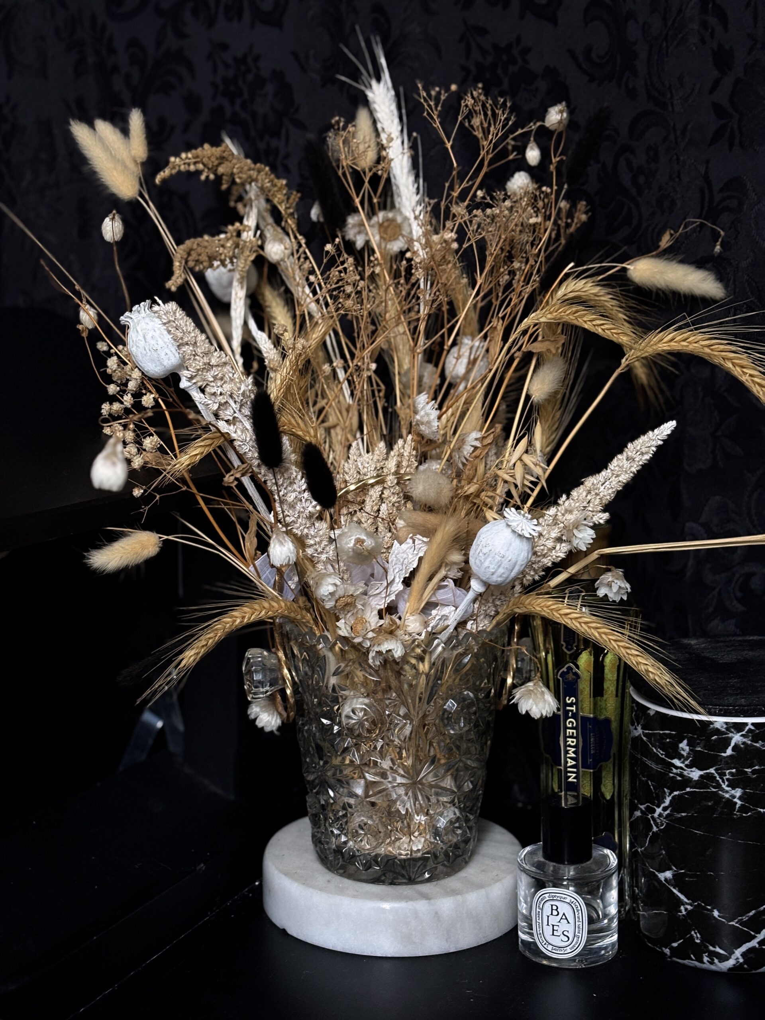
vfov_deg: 36.8
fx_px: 1532
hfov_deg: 28.0
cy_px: 510
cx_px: 382
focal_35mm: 52
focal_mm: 5.96
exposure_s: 1/40
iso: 160
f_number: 1.6
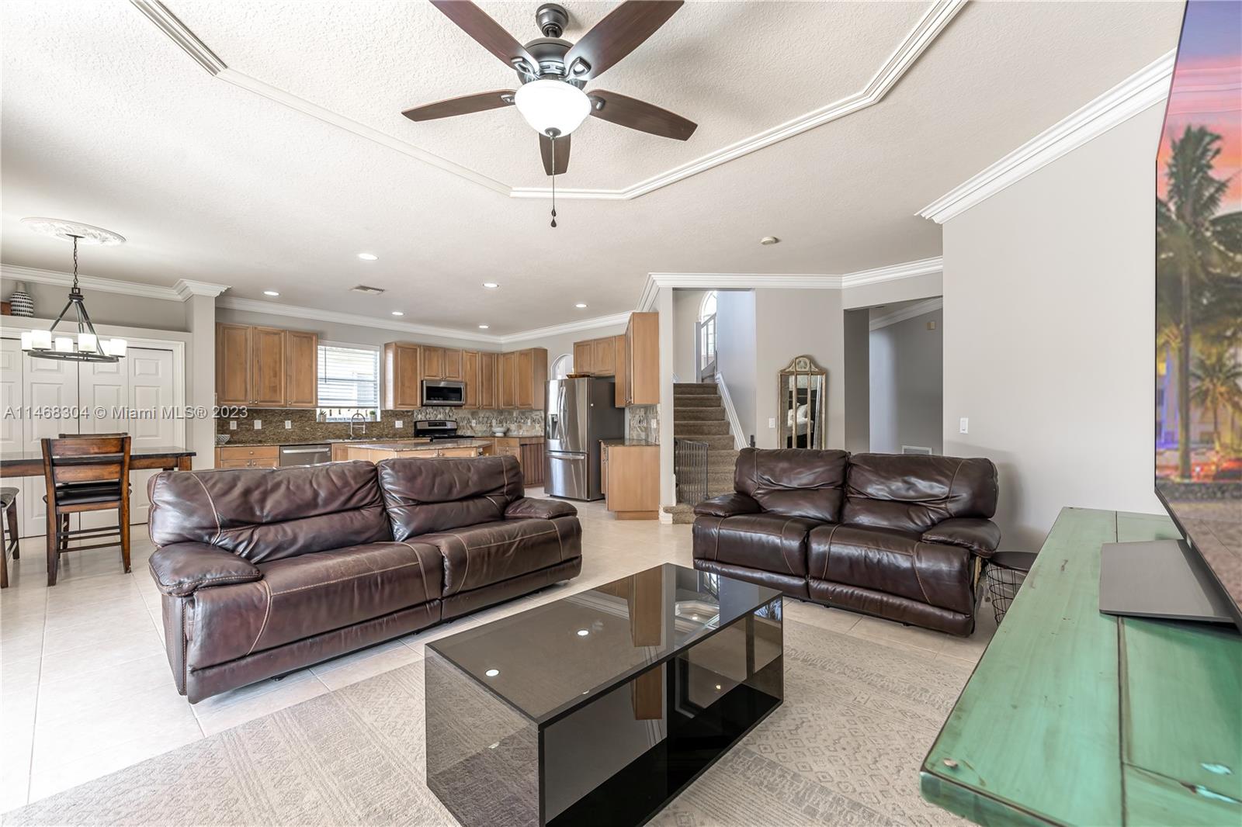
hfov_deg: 104.3
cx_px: 621
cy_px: 414
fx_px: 483
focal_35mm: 14
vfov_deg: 81.2
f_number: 8
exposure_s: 1/25
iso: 200
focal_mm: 14
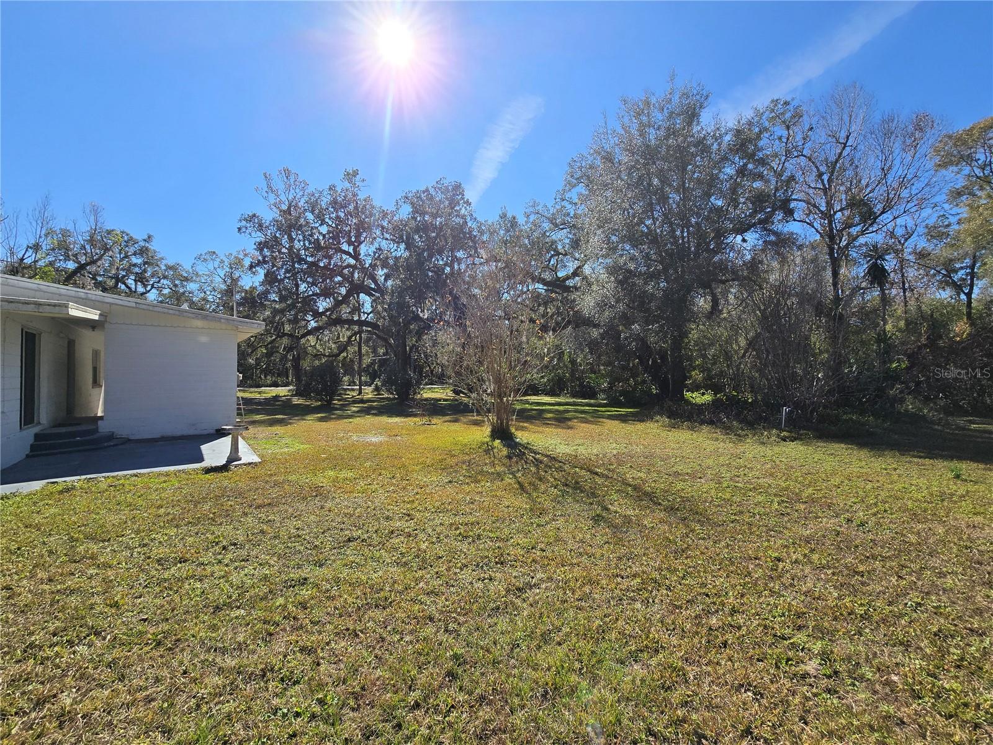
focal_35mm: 13
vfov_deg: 89.9
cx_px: 496
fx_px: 373
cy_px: 372
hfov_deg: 106.2
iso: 50
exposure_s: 1/2730
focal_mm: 2.2
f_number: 2.2
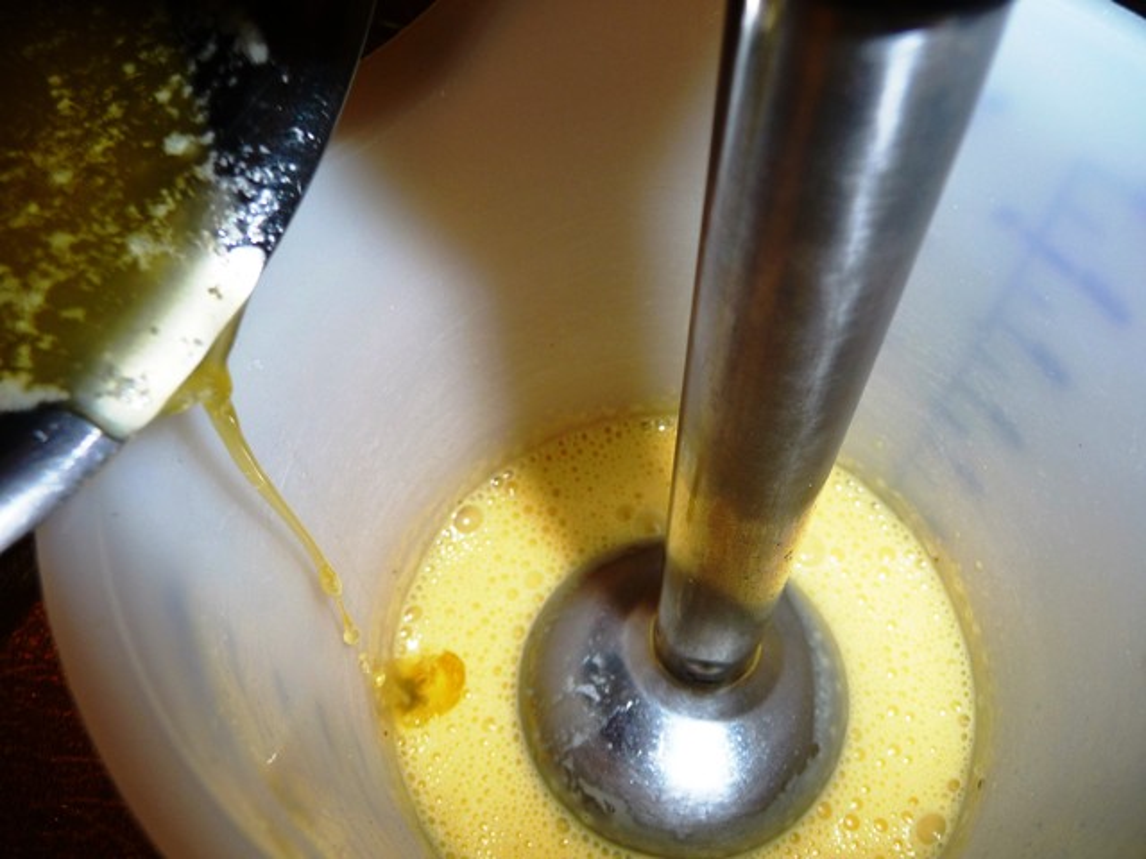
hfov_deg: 63.4
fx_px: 927
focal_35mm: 28
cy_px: 430
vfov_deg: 49.7
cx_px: 573
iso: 100
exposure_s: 1/30
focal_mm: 4.7
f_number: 3.3
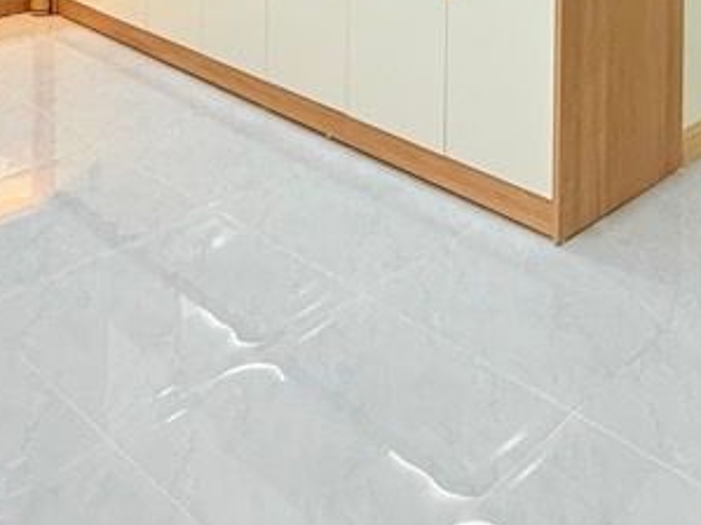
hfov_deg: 38.8
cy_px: -253
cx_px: 509
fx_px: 972
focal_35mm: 48
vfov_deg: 24.1
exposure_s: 1/100
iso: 160
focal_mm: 2.22
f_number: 2.2
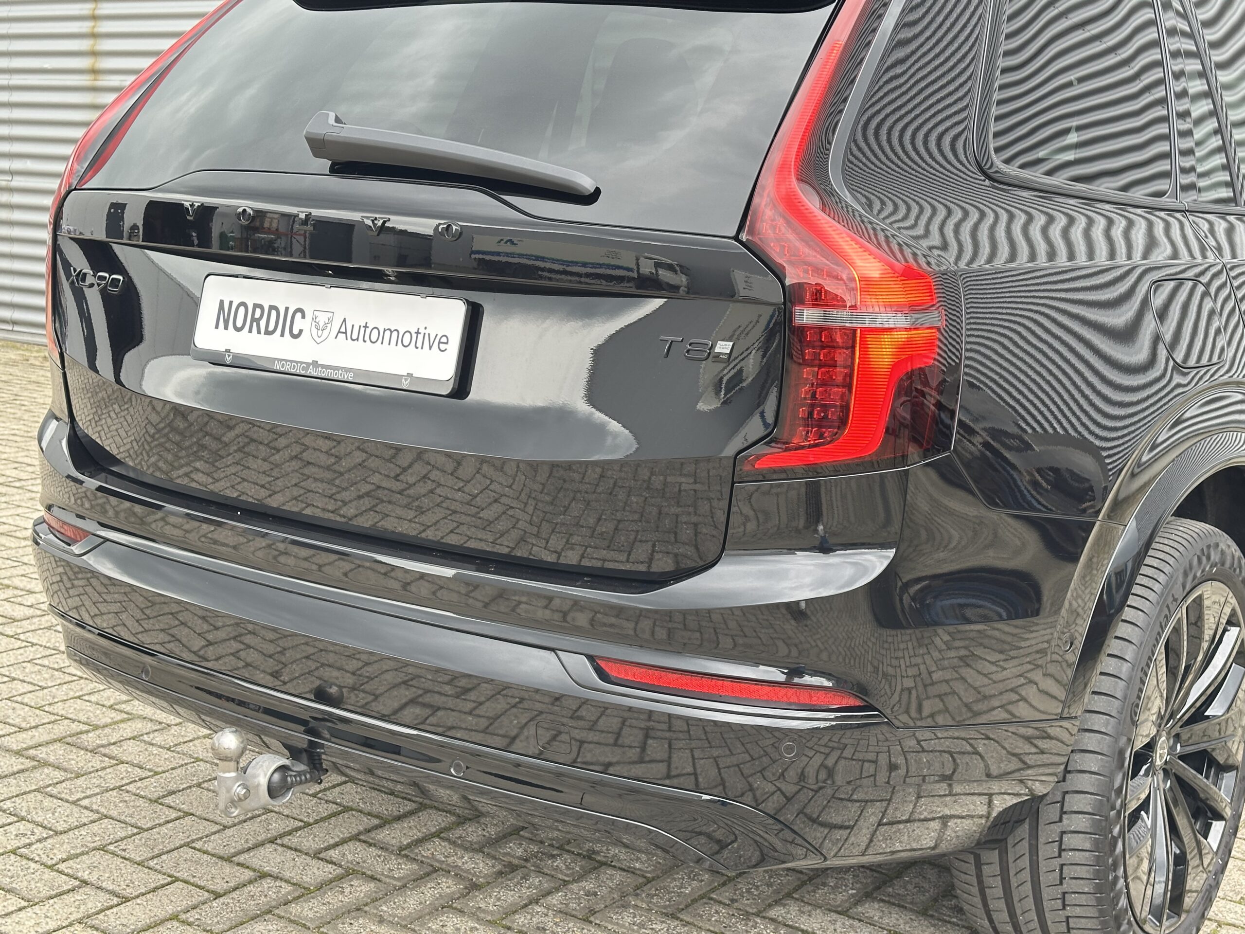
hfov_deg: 39.7
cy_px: 467
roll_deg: -2.3
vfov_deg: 30.3
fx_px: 1726
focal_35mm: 48
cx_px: 622
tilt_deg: -9.4
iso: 80
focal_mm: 6.86
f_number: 1.78
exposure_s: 1/171
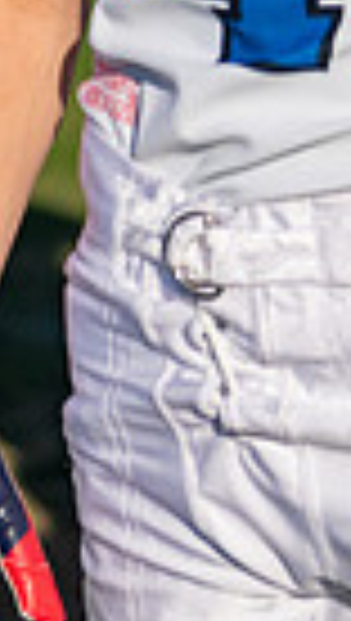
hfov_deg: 3.3
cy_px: -245
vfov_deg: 5.9
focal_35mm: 363
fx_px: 5984
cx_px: -814
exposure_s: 1/4000
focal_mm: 70
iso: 125
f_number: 2.8
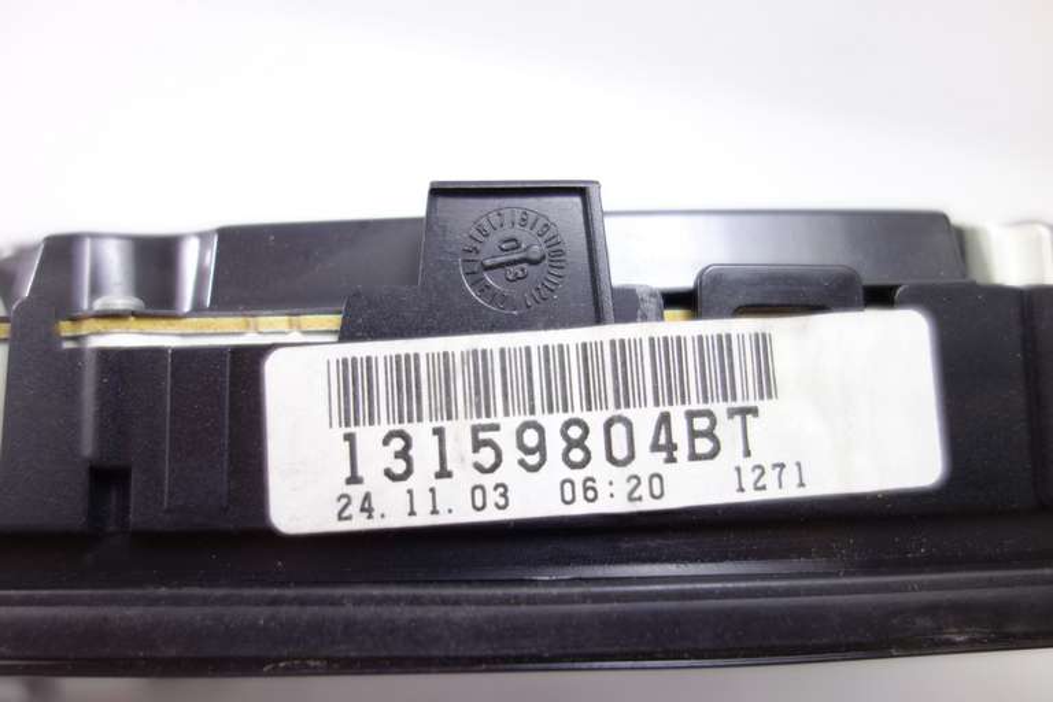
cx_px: 526
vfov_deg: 46.4
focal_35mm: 28
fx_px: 819
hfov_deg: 65.5
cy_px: 351
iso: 125
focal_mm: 10.4
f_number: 1.8
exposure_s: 1/80
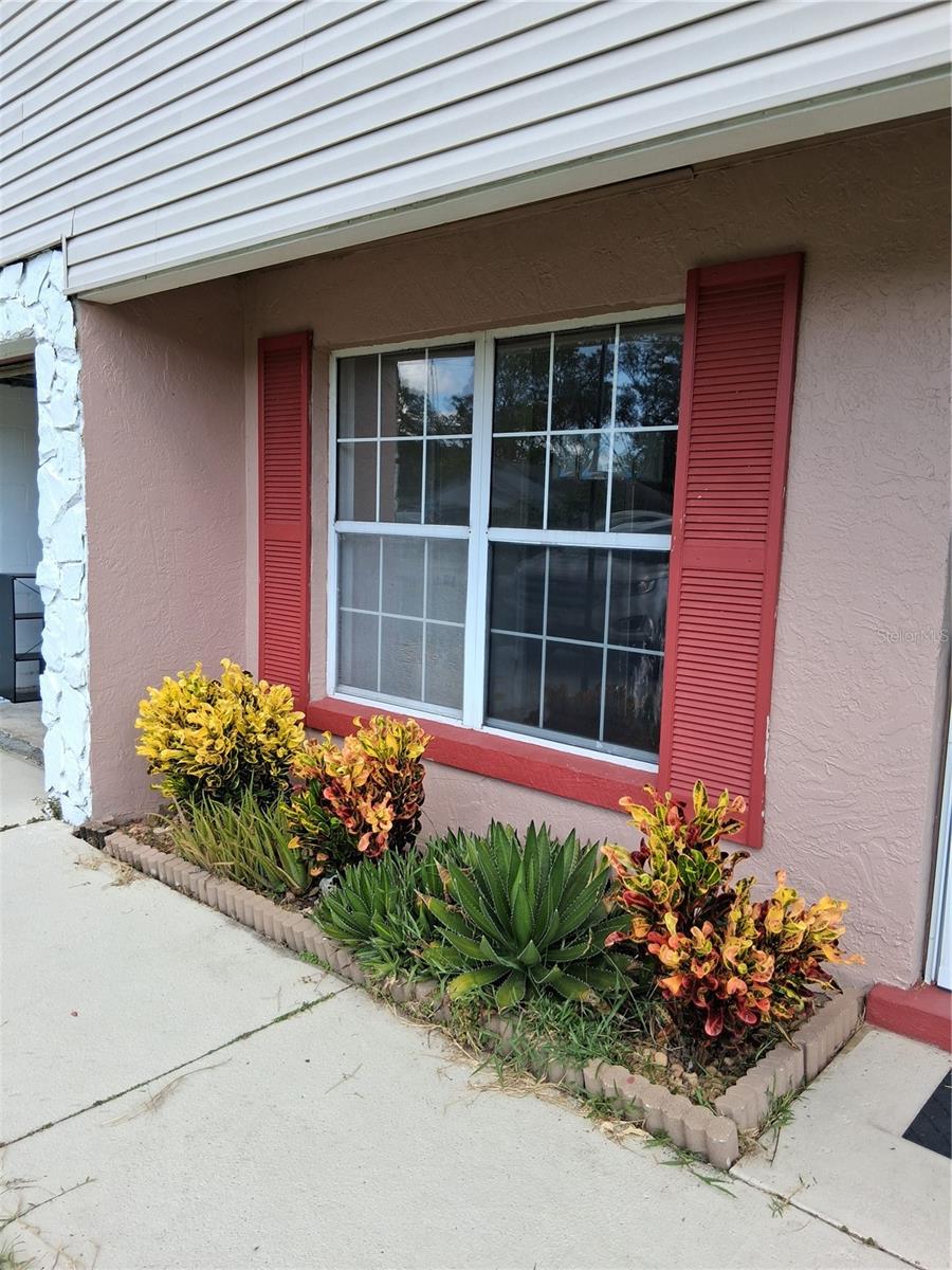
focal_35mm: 26
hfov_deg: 53.1
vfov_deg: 67.3
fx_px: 953
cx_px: 476
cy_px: 635
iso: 25
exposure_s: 1/183
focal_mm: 3.98
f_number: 1.8
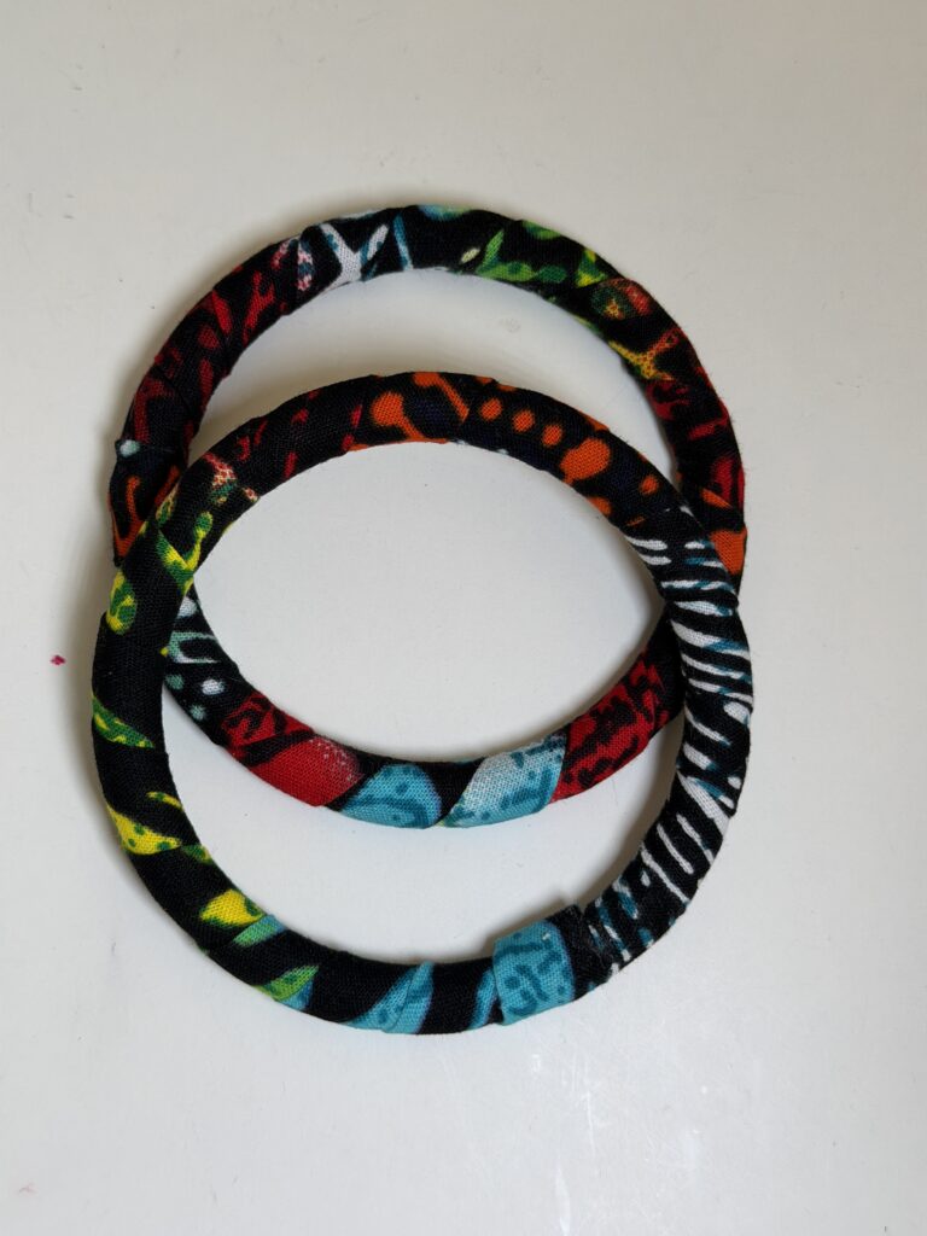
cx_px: 464
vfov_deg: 39.7
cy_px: 618
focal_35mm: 48
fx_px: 1714
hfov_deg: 30.3
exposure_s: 1/248
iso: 64
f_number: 1.78
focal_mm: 6.76
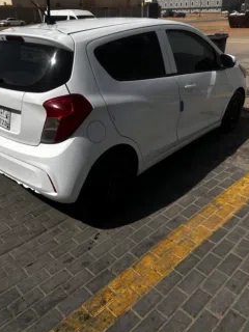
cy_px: 144
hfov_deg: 46.8
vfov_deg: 59.8
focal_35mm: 30
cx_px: 114
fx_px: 288
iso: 80
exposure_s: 1/7042
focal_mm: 6.86
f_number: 1.78
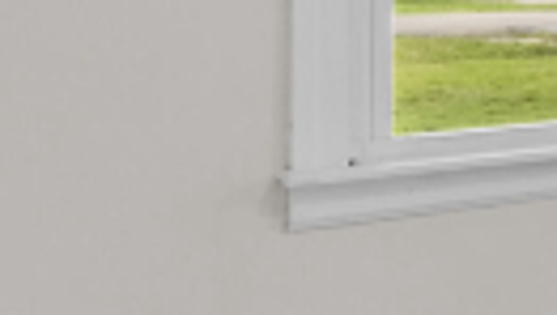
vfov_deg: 12.4
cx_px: 1375
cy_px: -47
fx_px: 1419
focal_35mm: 96
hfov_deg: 14.1
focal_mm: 16
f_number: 11
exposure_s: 1/1.25
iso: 400
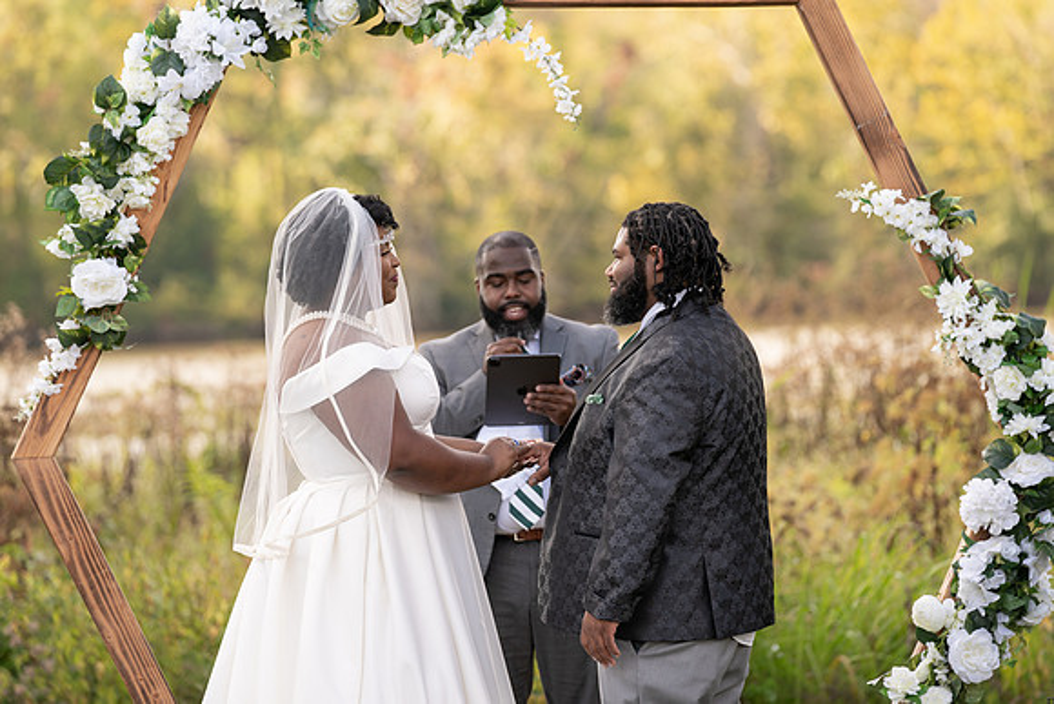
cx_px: 531
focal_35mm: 176
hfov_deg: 11.7
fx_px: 5142
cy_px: 352
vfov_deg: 7.8
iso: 100
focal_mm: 173
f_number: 4
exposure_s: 1/160
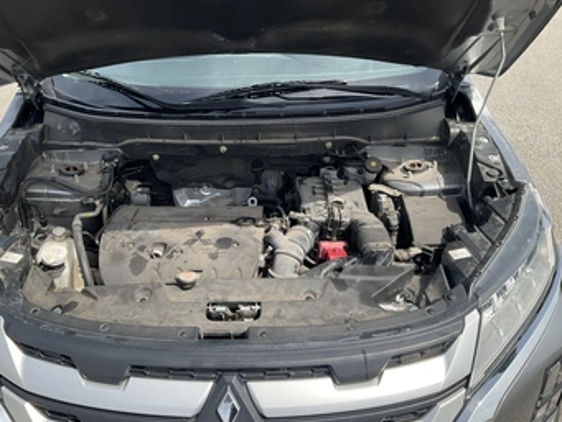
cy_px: 196
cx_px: 252
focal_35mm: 34
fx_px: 552
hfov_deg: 53.8
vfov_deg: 41.8
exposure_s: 1/883
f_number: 1.8
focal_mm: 3
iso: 25
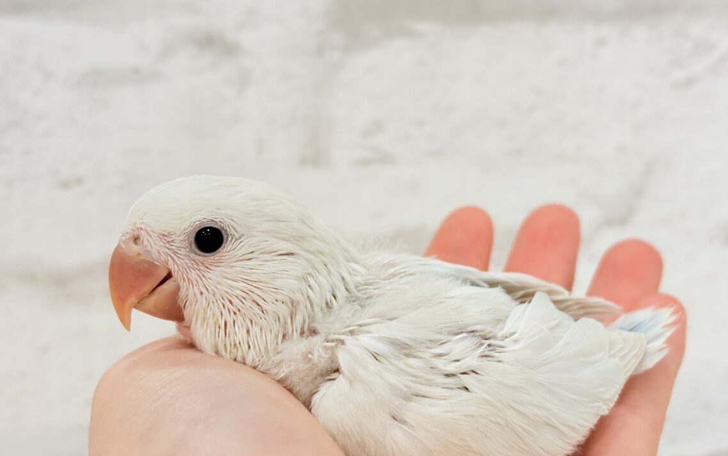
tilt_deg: -7.6
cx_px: 374
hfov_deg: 35.1
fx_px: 1151
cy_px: 271
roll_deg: +1.8
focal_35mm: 58
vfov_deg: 22.3
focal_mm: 5.96
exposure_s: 1/100
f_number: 1.6
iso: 100
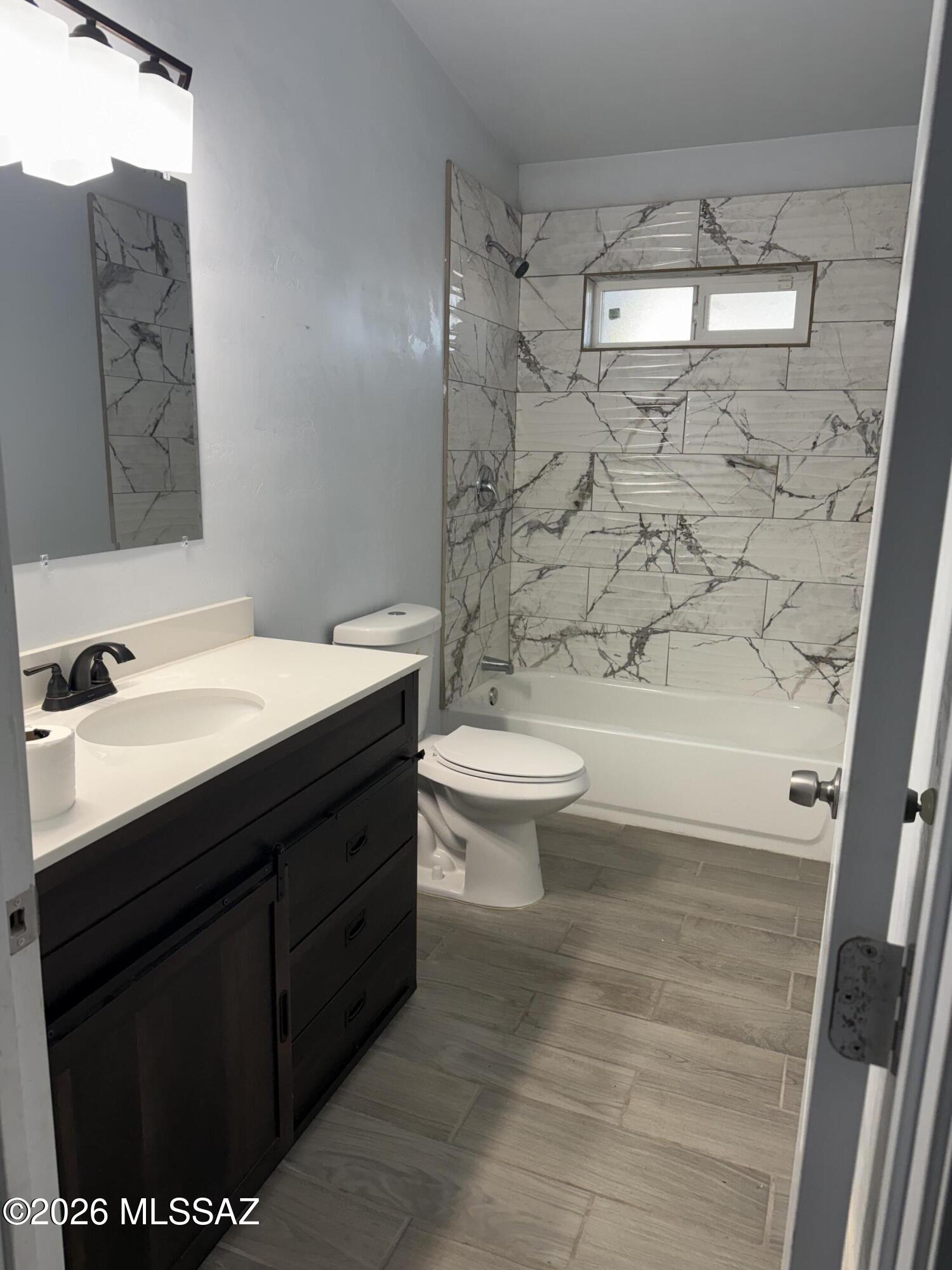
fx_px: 880
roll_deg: -0.9
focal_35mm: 24
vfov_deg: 71.6
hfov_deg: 56.8
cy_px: 635
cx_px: 476
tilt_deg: -10.7
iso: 125
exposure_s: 1/120
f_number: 1.78
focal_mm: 6.76
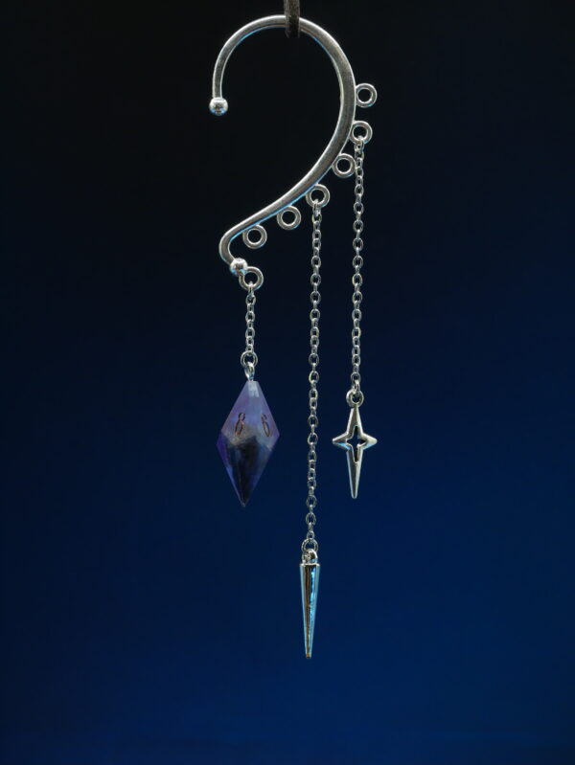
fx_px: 1328
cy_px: 382
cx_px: 288
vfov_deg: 32.2
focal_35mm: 60
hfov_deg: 24.4
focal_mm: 30
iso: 800
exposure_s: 1/60
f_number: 6.3
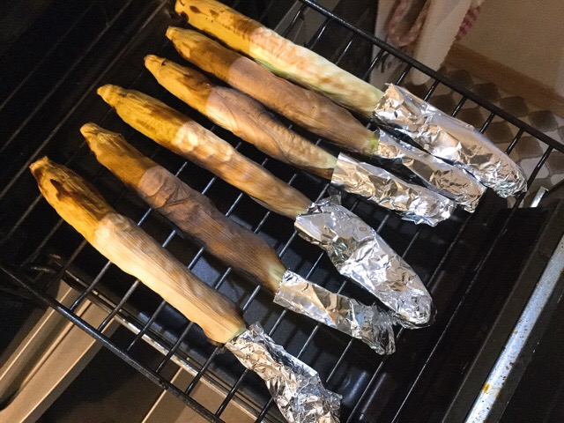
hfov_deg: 58.4
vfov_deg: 45.4
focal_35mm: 31
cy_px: 212
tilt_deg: -71.1
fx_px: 505
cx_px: 282
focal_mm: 3.3
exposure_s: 1/15
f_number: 2.4
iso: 320
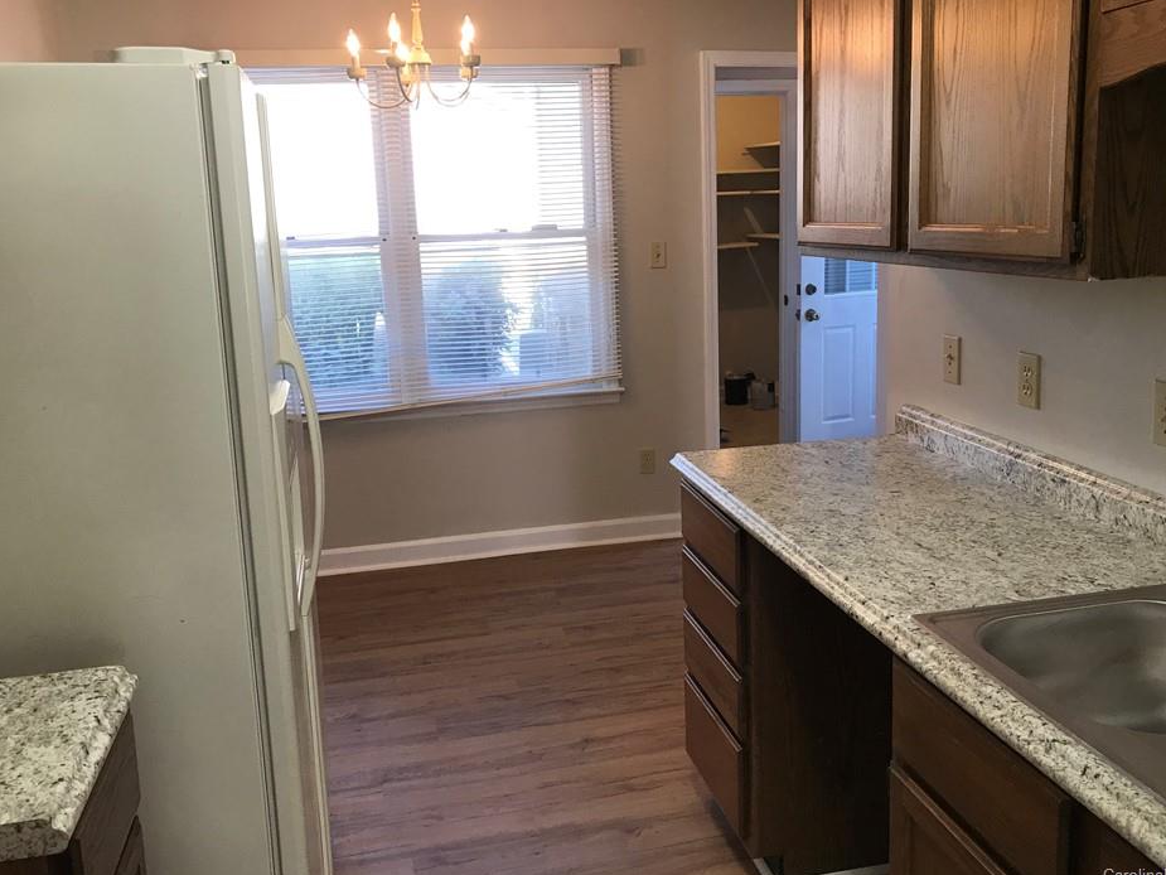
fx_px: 1044
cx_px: 603
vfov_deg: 45.4
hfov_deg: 58.3
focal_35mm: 31
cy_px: 403
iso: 25
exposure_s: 1/40
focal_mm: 3.99
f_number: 1.8
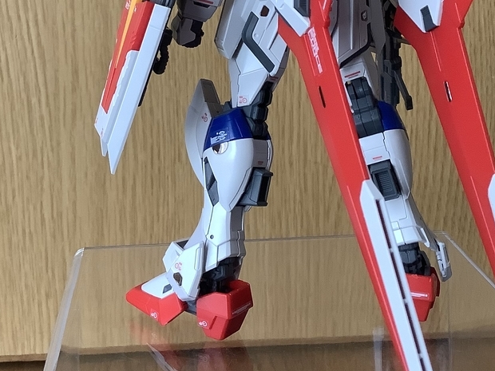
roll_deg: +0.7
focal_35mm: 60
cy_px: 57
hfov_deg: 32.2
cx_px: 246
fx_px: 858
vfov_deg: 23.9
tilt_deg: -9.1
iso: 160
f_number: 2.4
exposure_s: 1/60
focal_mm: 3.3
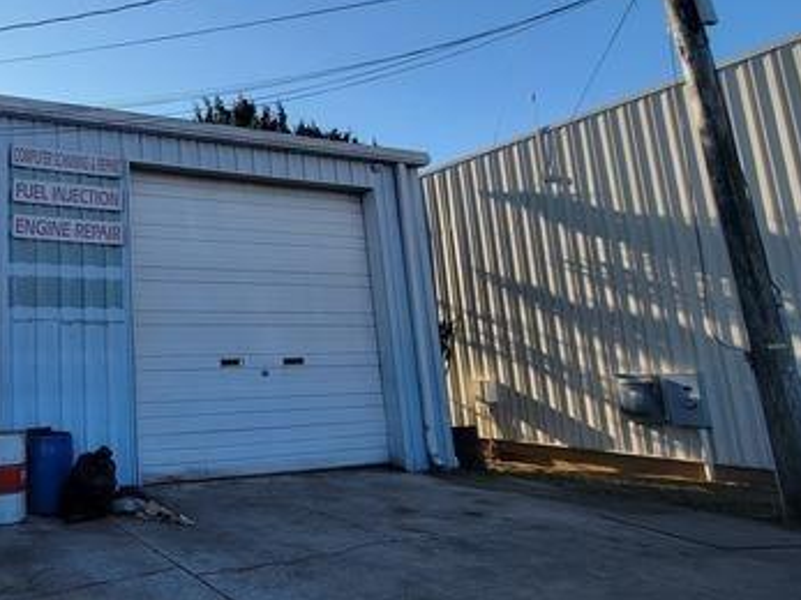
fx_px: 555
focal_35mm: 24
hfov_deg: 59.9
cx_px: 69
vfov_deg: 56.7
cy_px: 272
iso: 50
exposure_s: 1/1011
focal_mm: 2.2
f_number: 2.2
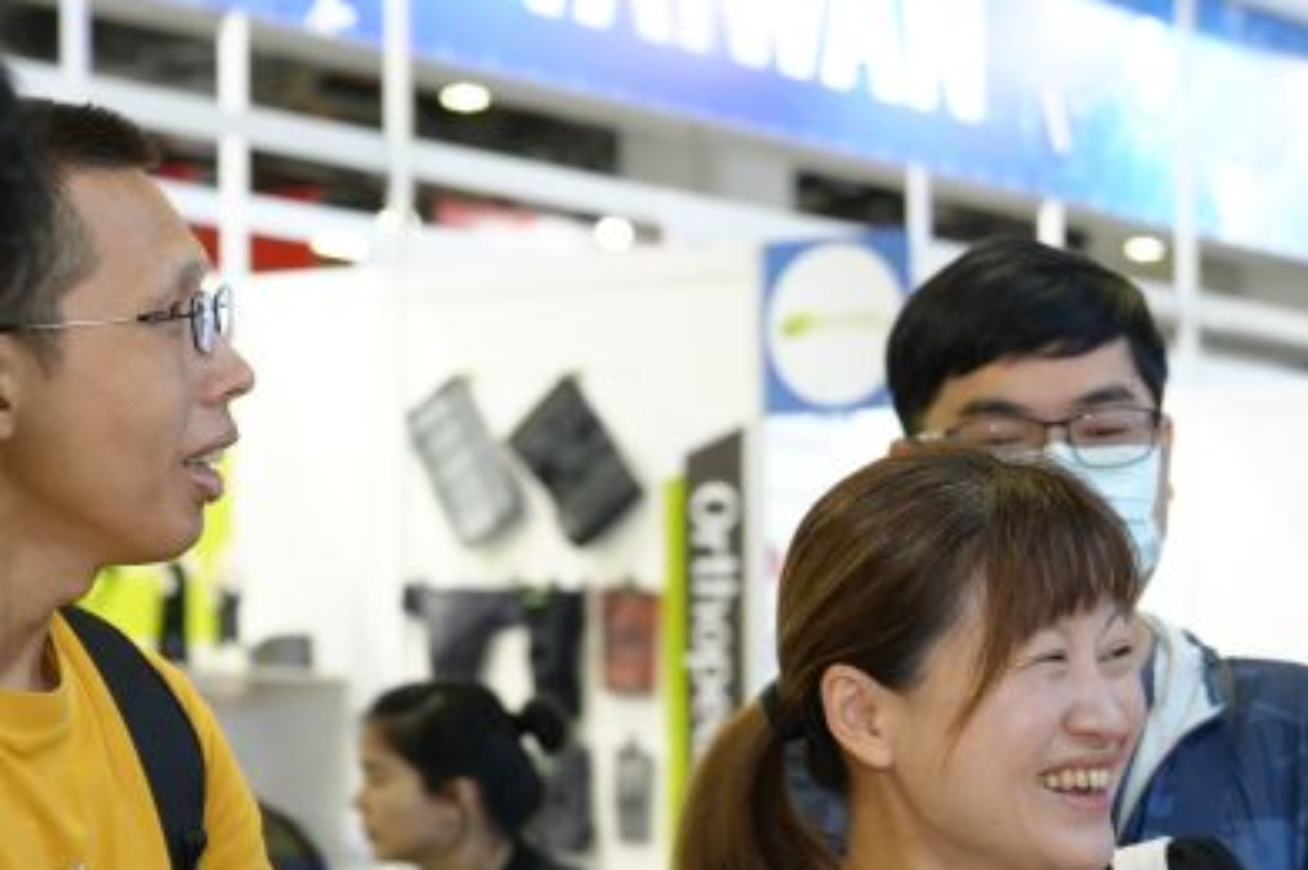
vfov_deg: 12.2
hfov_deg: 18.2
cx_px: 1111
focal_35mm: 111
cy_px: 820
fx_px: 4030
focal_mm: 35
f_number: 2.8
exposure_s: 1/200
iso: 1250
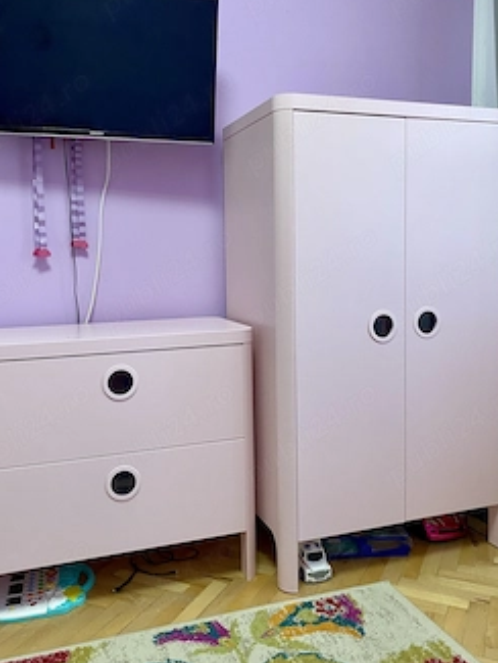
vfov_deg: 56.8
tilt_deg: -1.2
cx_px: 239
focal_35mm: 32
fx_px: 613
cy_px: 312
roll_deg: +0.2
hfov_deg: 44.2
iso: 160
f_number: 1.8
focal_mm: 4.25
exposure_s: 1/60
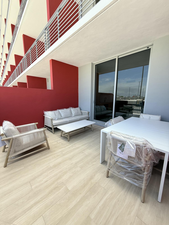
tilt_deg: -8.9
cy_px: 112
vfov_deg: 102.1
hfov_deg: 85.7
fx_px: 91
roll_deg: -0.7
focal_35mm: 14
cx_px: 84
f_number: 2.2
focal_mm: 2.22
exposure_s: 1/408
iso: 50
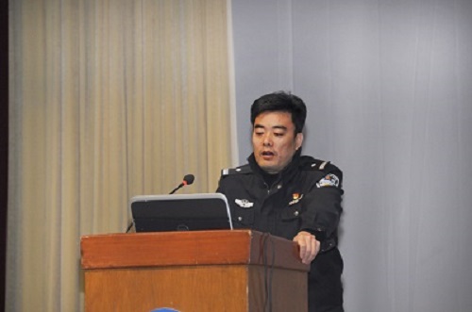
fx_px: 3336
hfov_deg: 8.1
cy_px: 156
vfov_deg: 5.4
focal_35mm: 255
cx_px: 236
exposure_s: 1/60
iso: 500
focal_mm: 170
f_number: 5.6
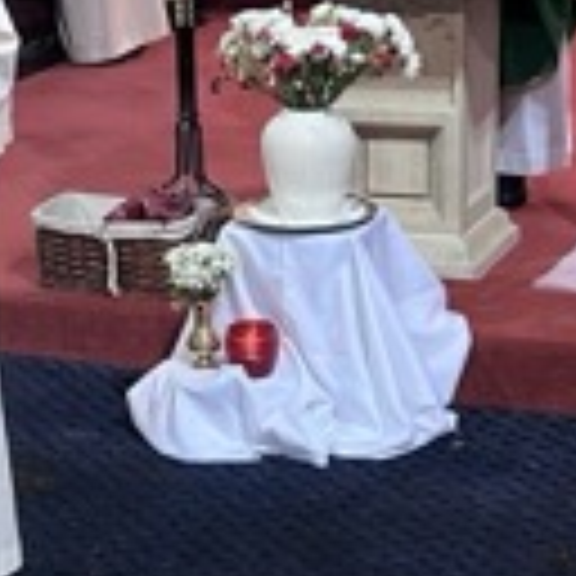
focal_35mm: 115
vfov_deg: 15.1
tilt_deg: -14.4
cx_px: -90
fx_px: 2165
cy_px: 207
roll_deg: +3.9
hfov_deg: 14.7
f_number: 1.5
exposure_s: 1/50
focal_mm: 5.7
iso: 200
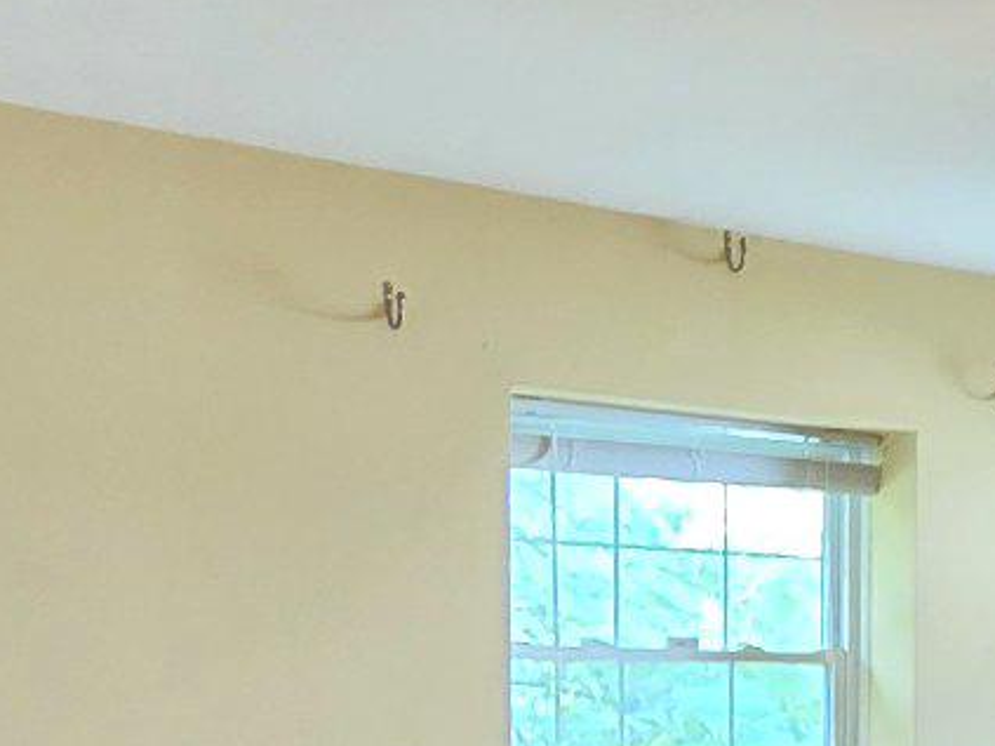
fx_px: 1810
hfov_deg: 22.7
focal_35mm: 63
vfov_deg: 22.3
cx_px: 1630
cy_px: 772
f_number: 2.2
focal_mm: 2.2
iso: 640
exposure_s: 1/60
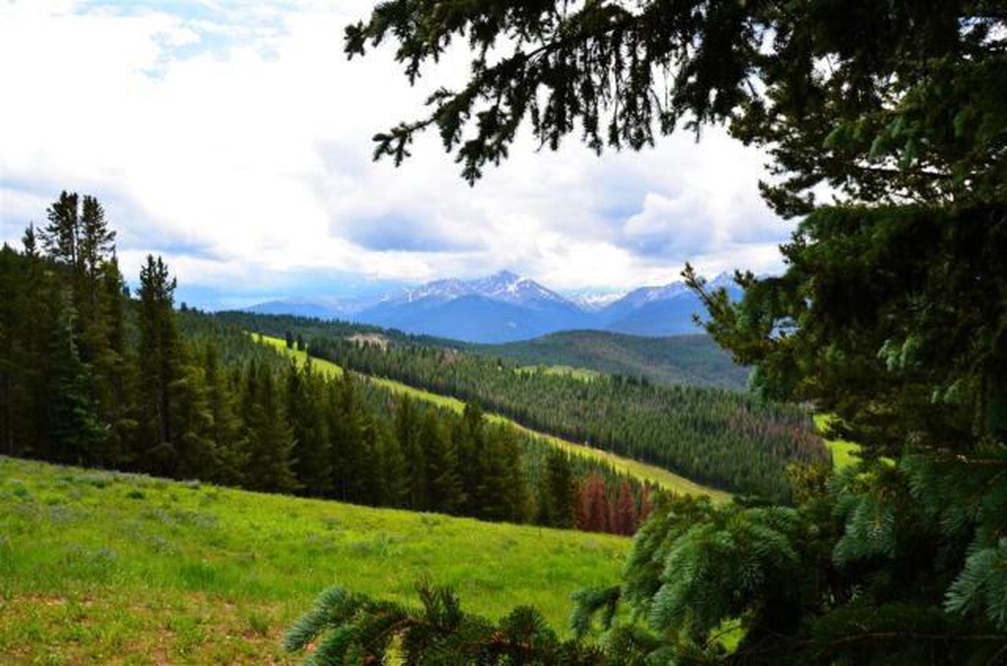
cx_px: 504
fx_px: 753
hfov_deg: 67.5
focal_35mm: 27
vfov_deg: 47.7
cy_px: 333
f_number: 11
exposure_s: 1/125
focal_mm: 18
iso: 125
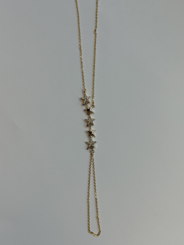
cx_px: 92
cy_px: 122
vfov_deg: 39.7
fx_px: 340
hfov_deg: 30.3
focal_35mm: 48
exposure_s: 1/300
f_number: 1.78
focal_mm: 6.76
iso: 64
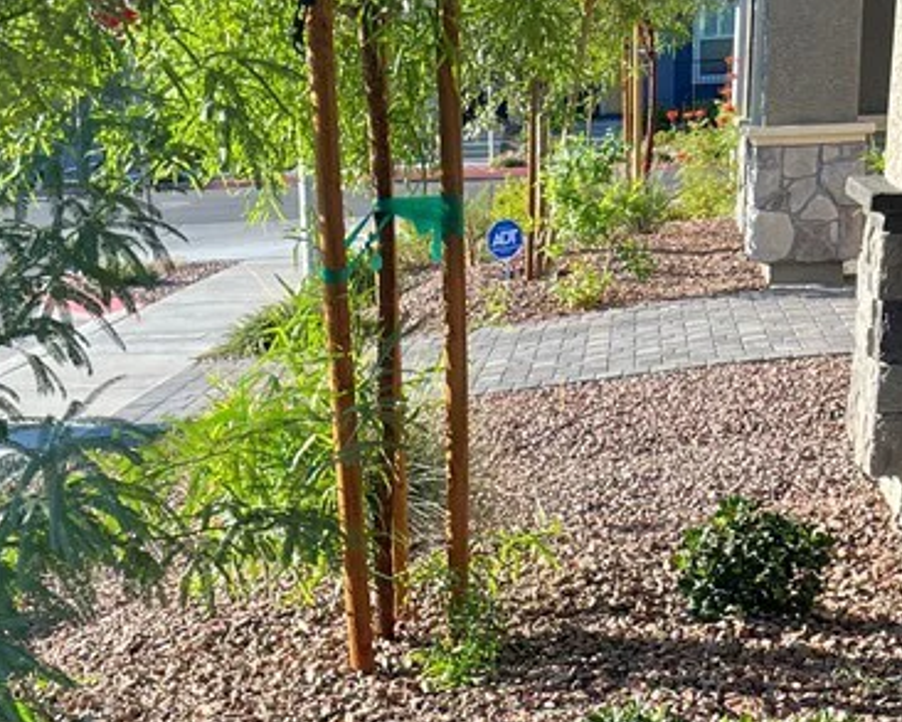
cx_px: 421
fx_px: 1896
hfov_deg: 26.8
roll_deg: +0.3
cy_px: 924
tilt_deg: -23.9
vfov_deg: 19.9
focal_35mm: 71
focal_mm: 5.7
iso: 50
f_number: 1.5
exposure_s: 1/808
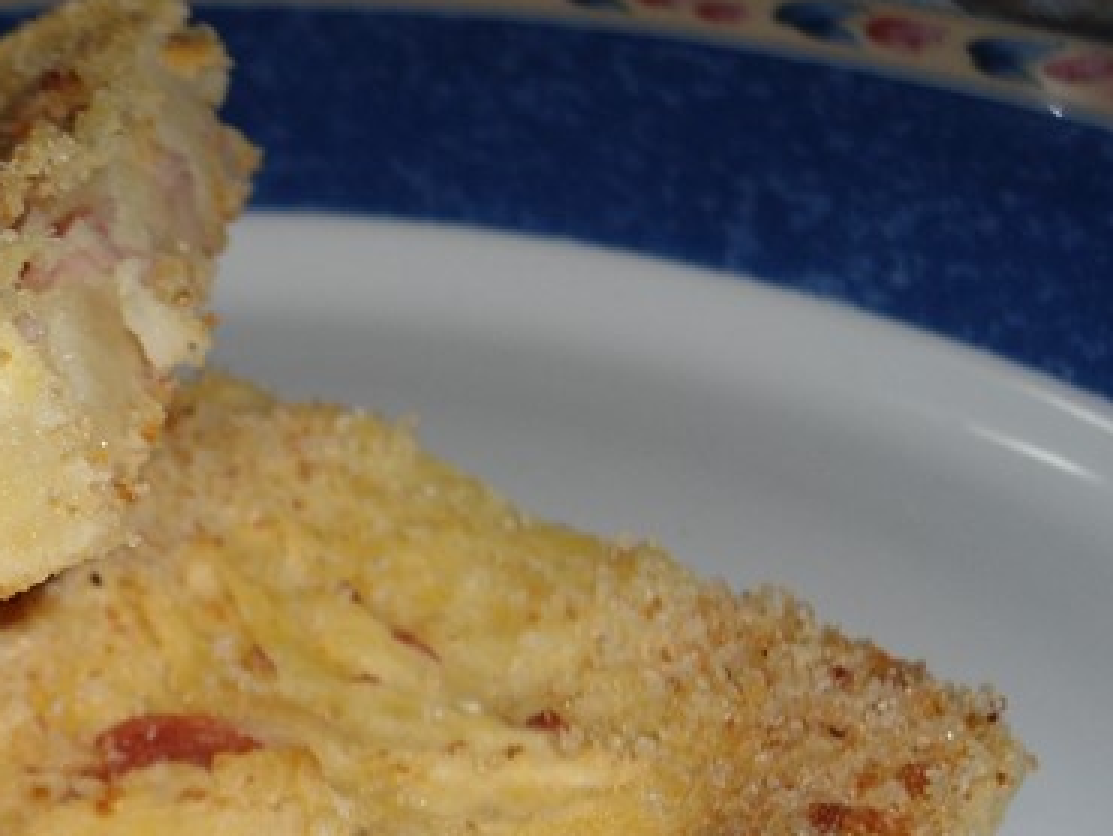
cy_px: 872
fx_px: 2574
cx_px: -84
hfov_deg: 23.1
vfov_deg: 17.9
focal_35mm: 80
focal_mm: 6.7
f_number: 9.2
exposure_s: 1/40
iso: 80
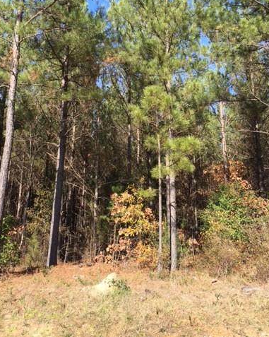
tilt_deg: +19.0
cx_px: 114
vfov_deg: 47.4
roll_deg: -1.8
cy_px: 121
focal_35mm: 38
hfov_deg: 39.0
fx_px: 379
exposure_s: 1/557
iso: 25
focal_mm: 4.15
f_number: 2.2
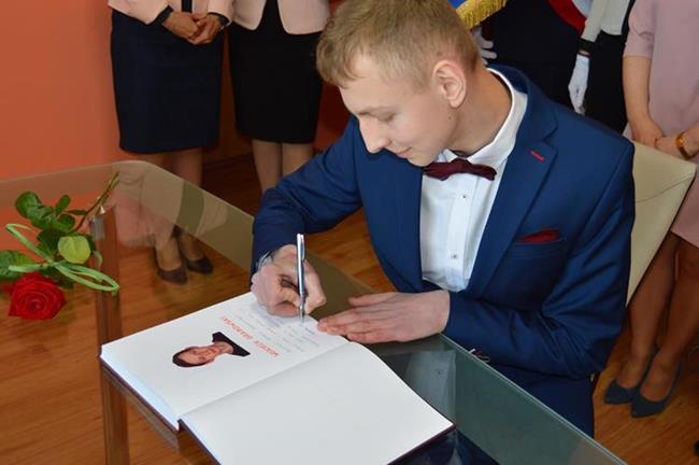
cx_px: 350
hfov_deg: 49.6
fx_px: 756
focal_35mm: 39
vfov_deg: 34.1
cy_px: 232
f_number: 4
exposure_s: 1/80
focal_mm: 26
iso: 400
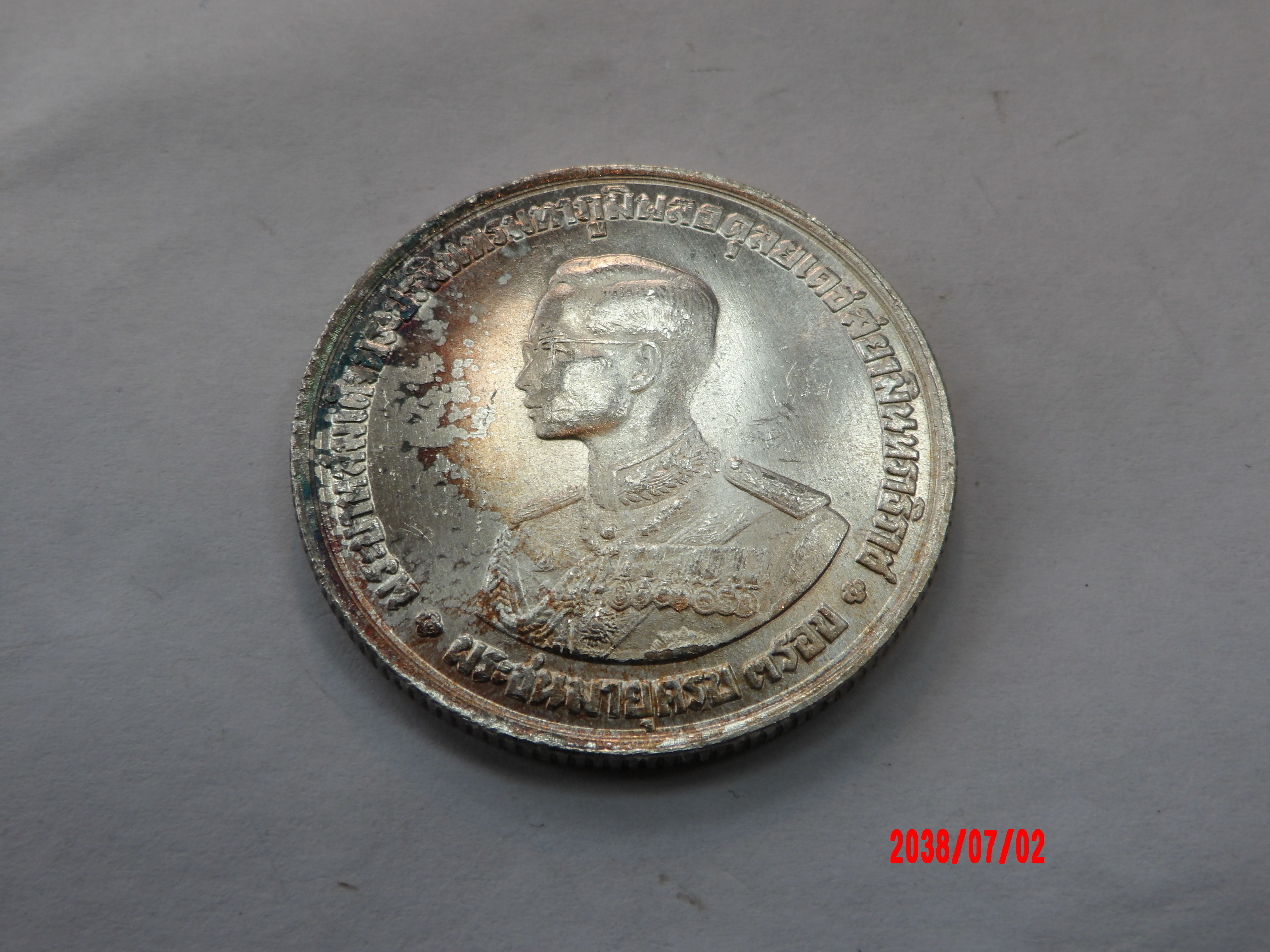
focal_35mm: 42
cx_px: 635
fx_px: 1541
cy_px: 476
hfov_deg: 44.8
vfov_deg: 34.3
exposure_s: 1/50
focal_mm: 7.6
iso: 100
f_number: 4.9
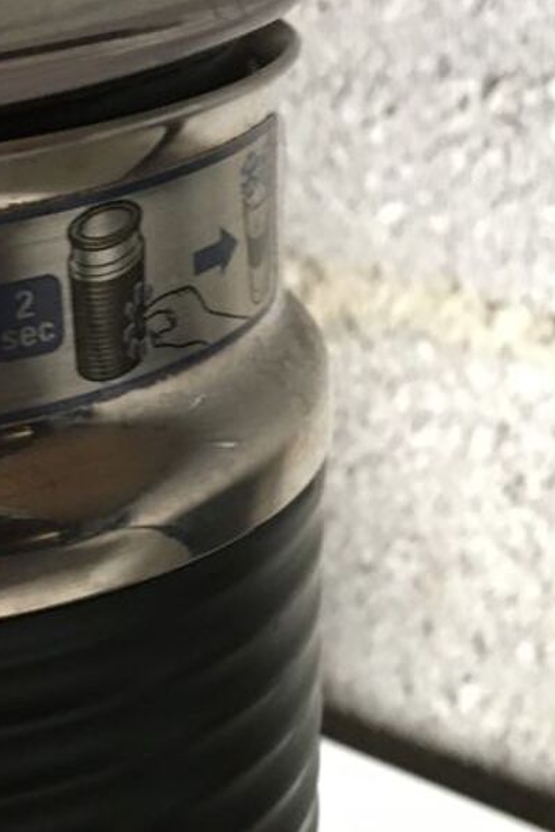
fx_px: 1572
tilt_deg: -32.4
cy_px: 700
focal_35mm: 68
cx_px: -8
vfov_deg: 28.8
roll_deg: +2.7
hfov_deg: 19.4
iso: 200
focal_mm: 4.15
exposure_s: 1/20
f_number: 2.2
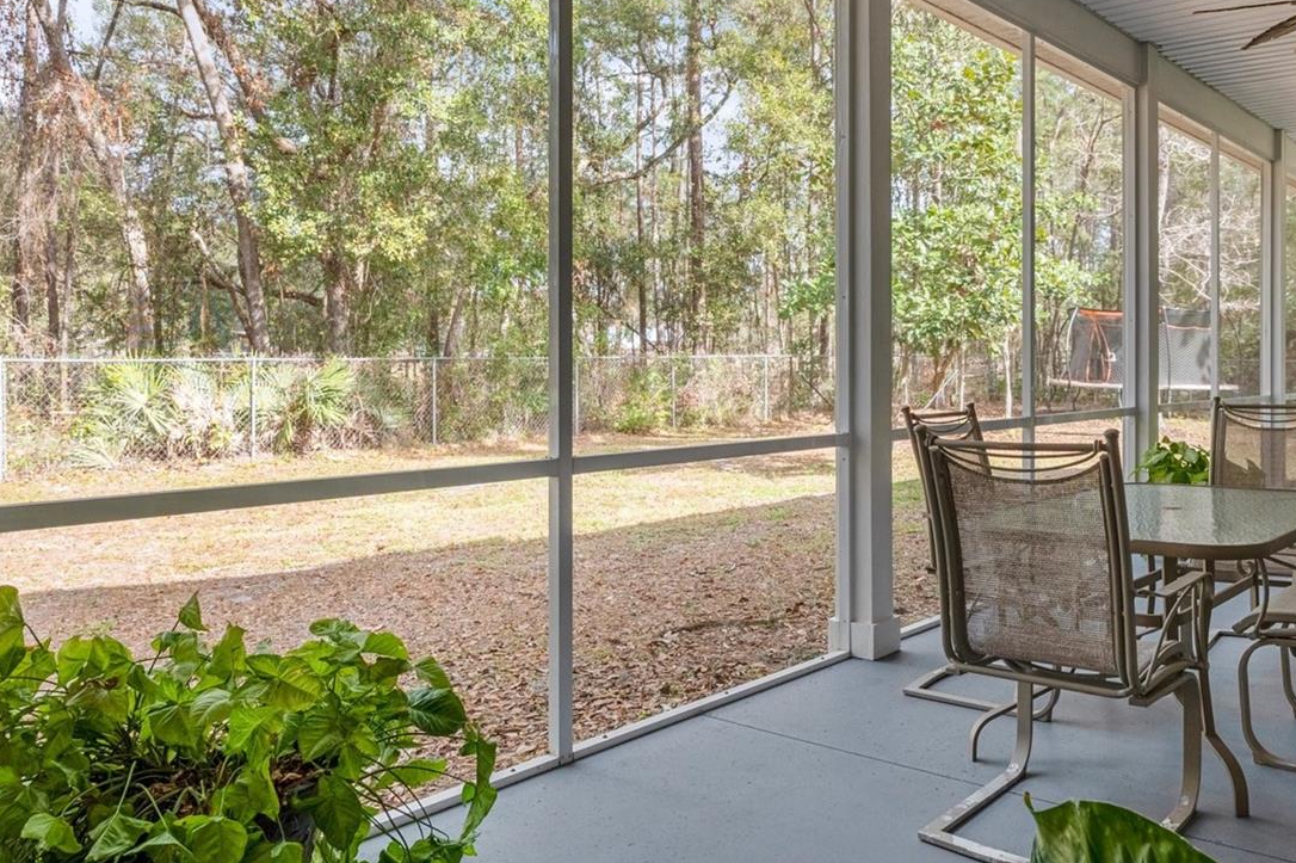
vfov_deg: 45.1
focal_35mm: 29
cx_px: 851
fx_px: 1034
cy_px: 355
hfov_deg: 62.7
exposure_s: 1/320
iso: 320
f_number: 8
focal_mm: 13
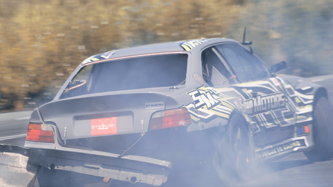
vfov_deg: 2.4
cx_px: 125
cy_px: 146
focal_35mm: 501
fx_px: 4424
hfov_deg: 4.3
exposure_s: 1/125
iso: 100
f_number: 8
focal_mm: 200
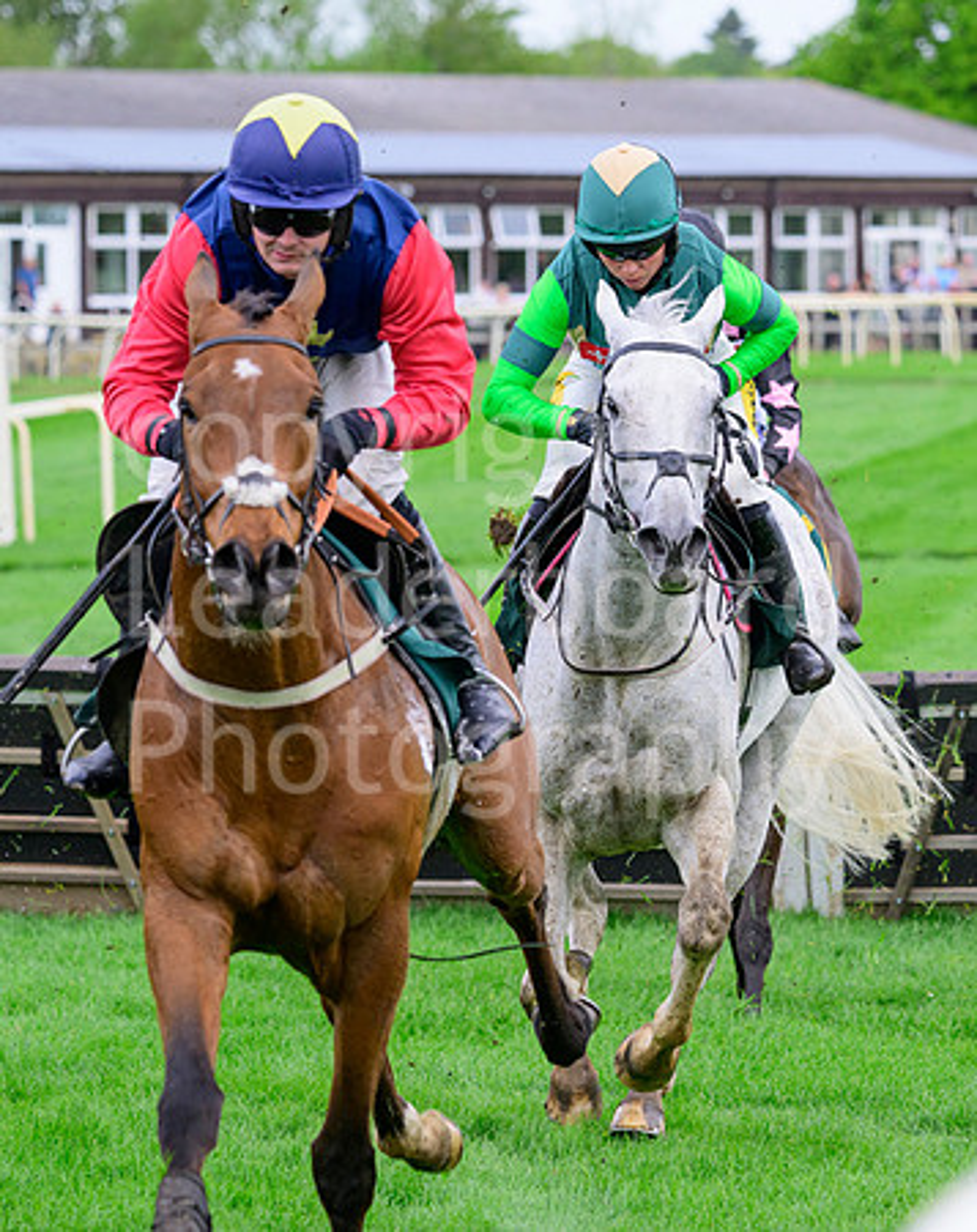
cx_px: 647
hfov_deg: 6.1
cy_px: 624
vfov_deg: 7.7
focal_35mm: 250
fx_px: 9100
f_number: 6.3
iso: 1000
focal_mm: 175
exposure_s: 1/1250
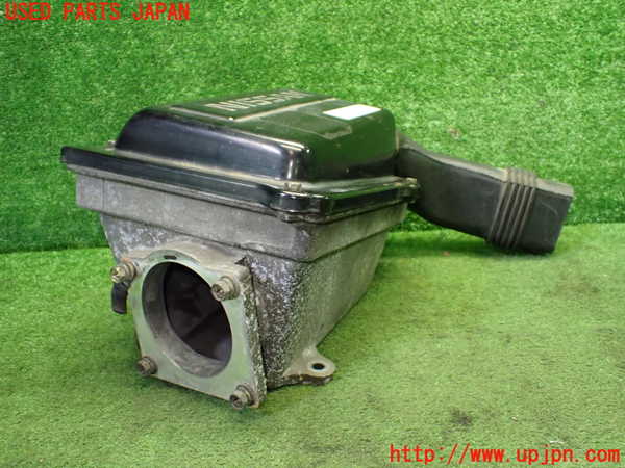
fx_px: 542
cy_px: 234
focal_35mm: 30
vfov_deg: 46.8
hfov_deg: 60.0
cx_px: 312
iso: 800
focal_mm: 5.4
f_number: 2.3
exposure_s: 1/80
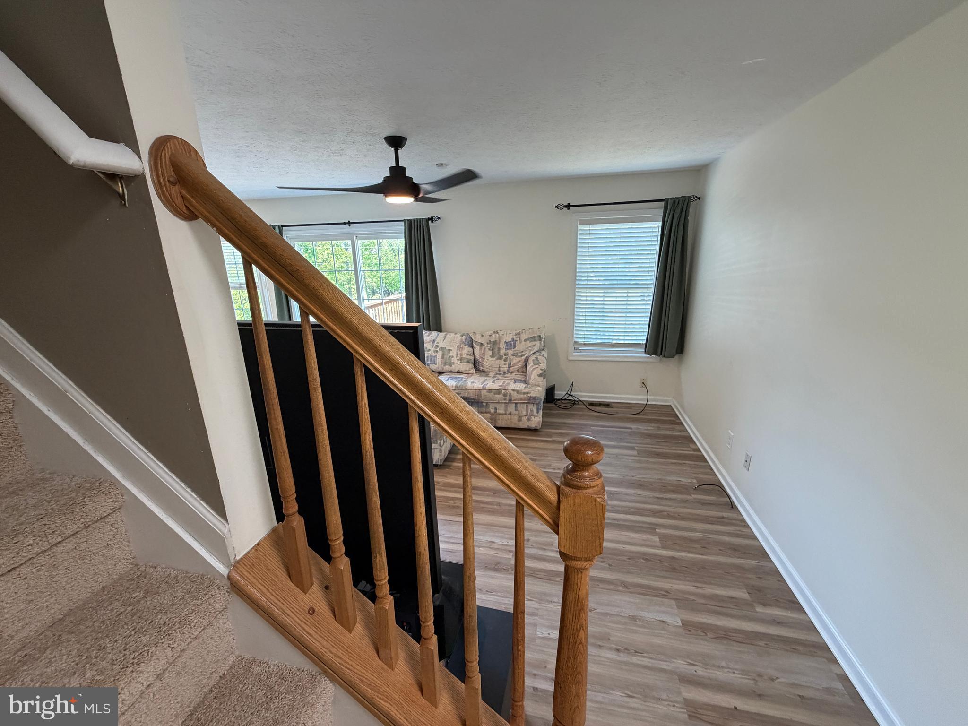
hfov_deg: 102.1
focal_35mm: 14
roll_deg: +2.4
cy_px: 363
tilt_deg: -16.1
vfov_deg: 85.7
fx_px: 391
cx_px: 484
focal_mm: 2.22
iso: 320
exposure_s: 1/120
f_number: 2.2
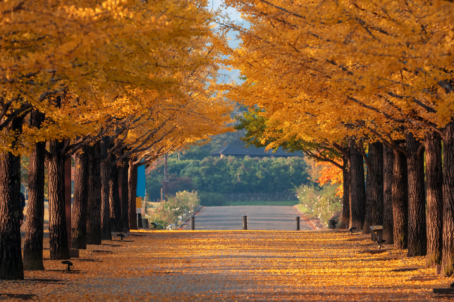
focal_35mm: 285
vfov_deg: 4.8
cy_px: 151
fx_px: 3594
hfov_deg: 7.2
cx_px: 227
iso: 640
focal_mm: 285
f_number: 8
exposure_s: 1/500
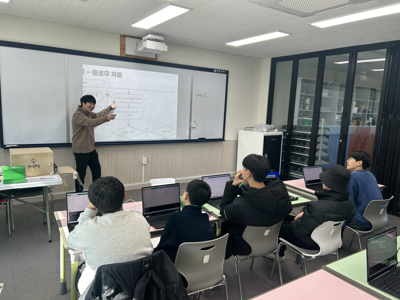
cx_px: 200
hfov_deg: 67.3
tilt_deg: -8.5
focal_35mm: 26
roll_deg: -2.7
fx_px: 300
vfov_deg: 53.1
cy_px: 150
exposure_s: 1/120
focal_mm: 5.7
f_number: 1.5
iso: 32
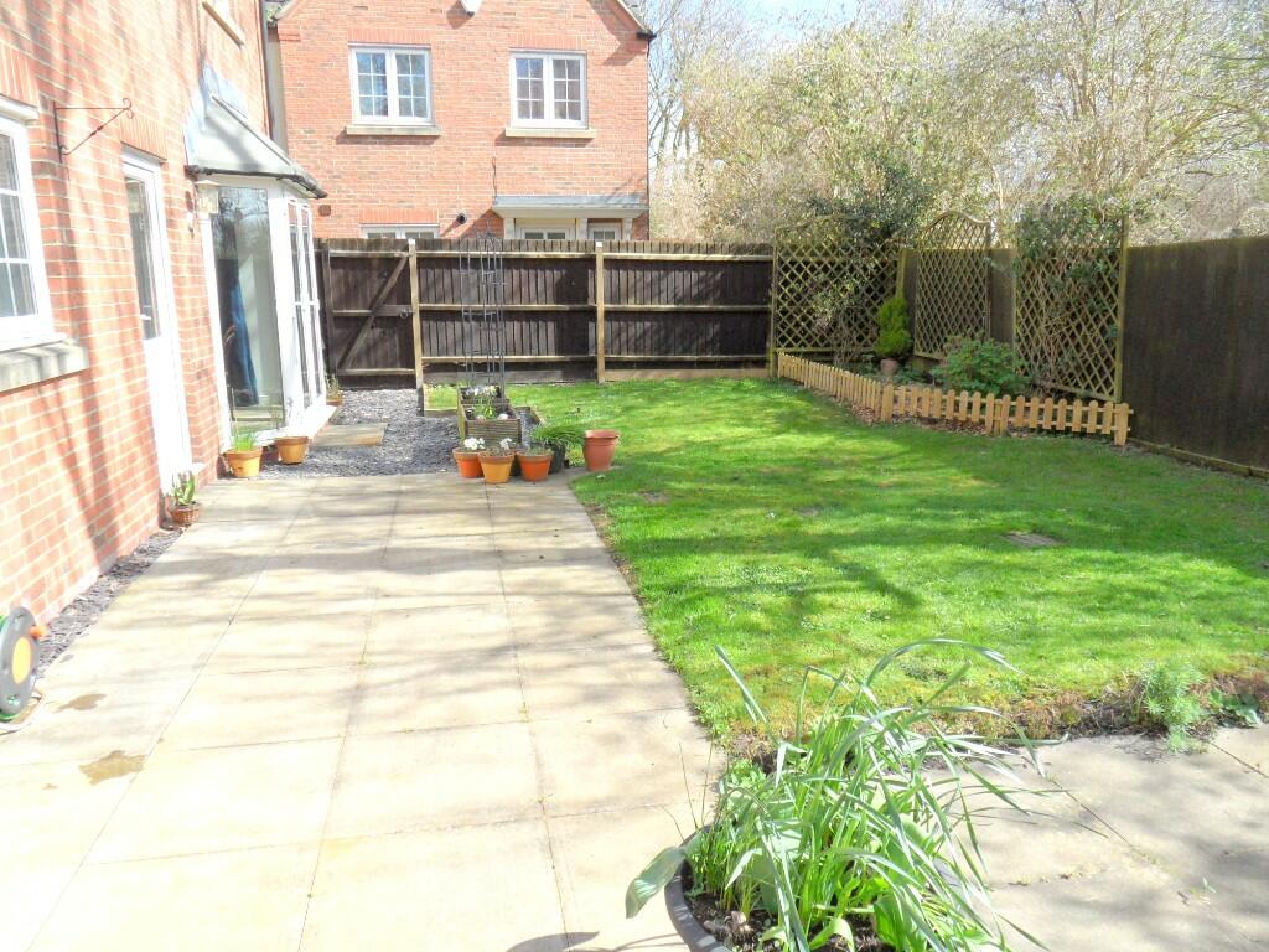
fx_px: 880
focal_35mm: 24
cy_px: 476
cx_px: 634
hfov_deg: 71.6
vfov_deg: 56.8
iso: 80
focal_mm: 3.9
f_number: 3.2
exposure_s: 1/500
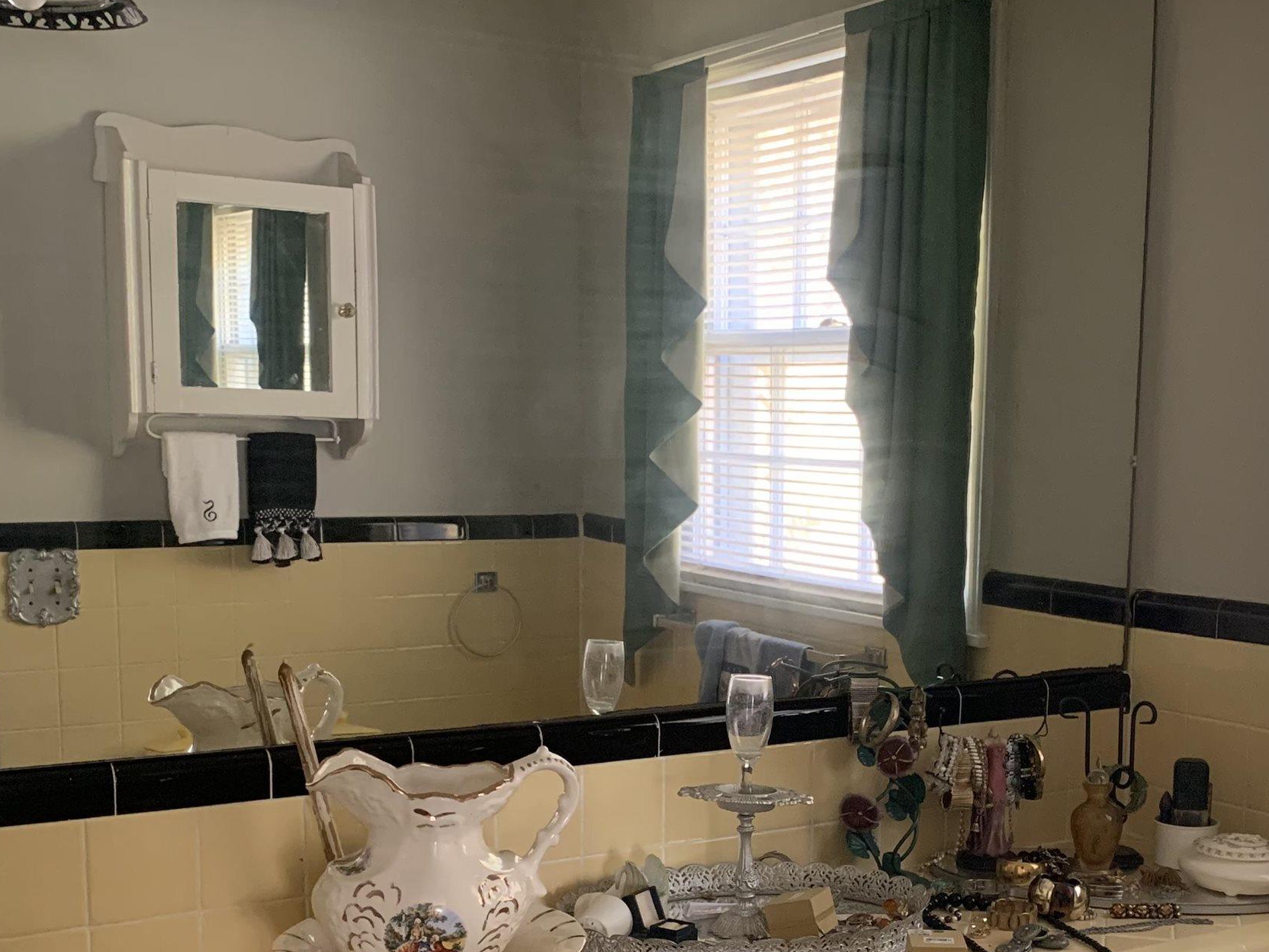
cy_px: 678
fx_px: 1760
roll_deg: -0.8
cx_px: 764
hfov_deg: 39.5
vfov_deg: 29.9
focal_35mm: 48
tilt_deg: -8.4
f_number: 1.8
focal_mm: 4.25
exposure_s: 1/57
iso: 400
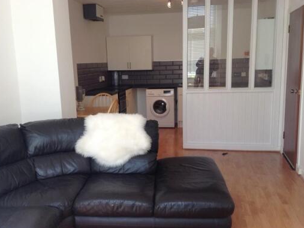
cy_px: 117
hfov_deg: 49.0
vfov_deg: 37.7
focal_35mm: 38
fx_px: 334
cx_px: 148
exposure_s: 1/40
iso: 32
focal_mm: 3.3
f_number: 2.4
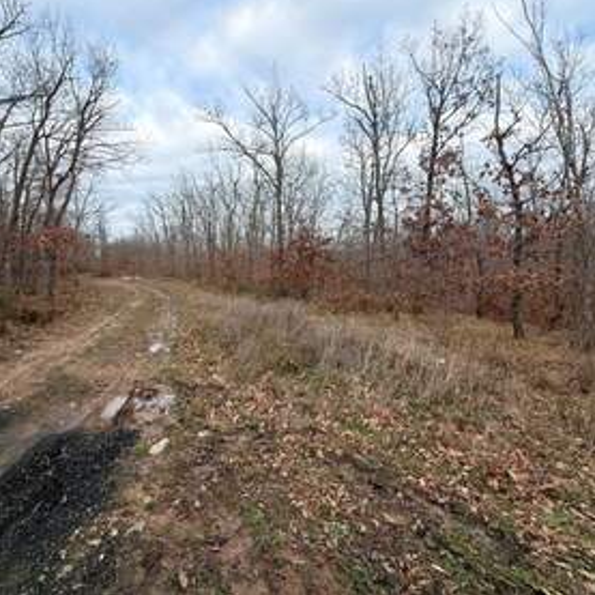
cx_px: 269
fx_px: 331
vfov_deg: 84.0
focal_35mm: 17
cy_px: 291
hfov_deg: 83.7
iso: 80
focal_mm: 2.22
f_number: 2.2
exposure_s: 1/809
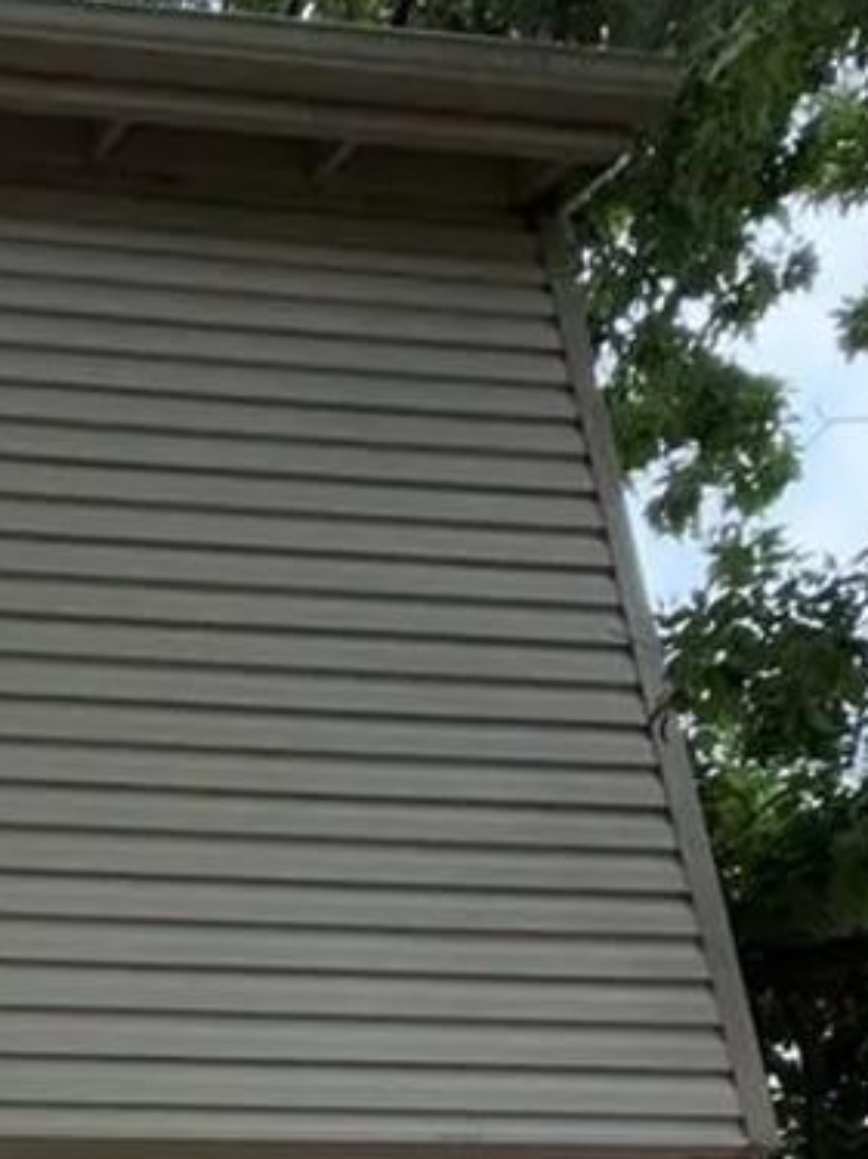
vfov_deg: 31.5
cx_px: -398
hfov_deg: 23.4
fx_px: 1706
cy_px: 1389
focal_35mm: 51
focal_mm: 2.22
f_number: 2.2
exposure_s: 1/171
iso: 16
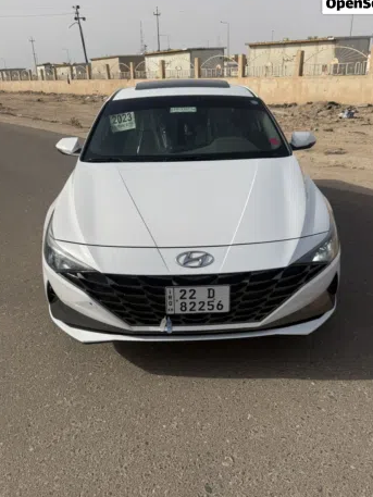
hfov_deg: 49.8
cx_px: 188
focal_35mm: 28
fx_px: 402
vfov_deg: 63.4
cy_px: 260
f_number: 1.78
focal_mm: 6.76
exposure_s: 1/7353
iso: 80
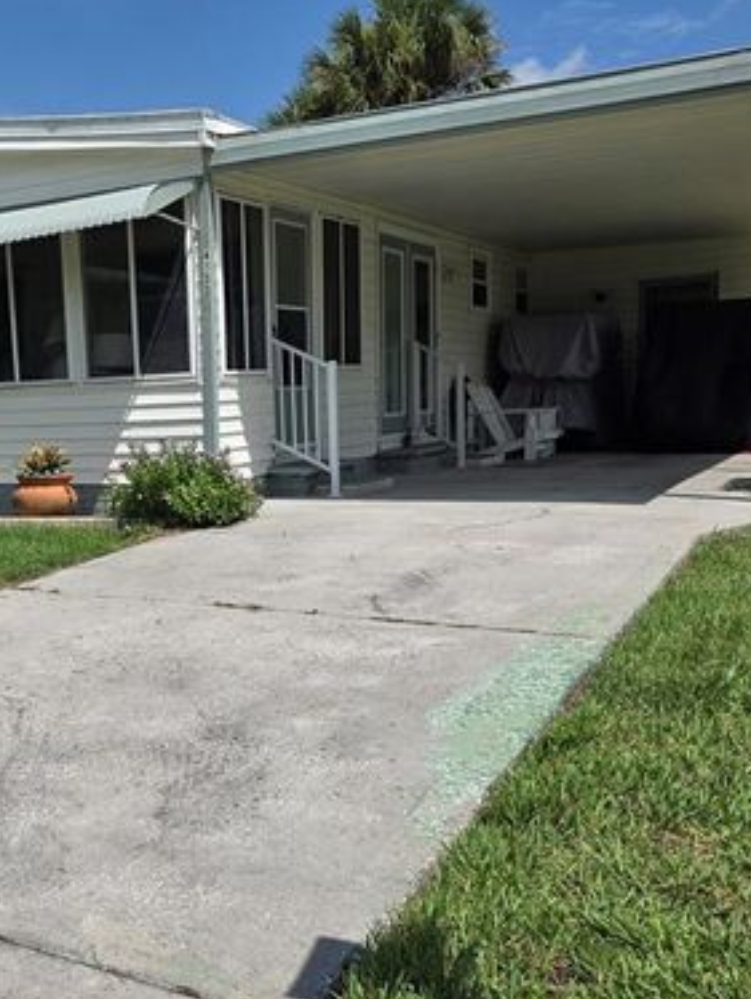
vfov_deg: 45.6
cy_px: 581
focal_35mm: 41
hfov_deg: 33.7
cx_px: 110
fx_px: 1185
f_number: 1.7
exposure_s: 1/7944
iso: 50
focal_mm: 6.25
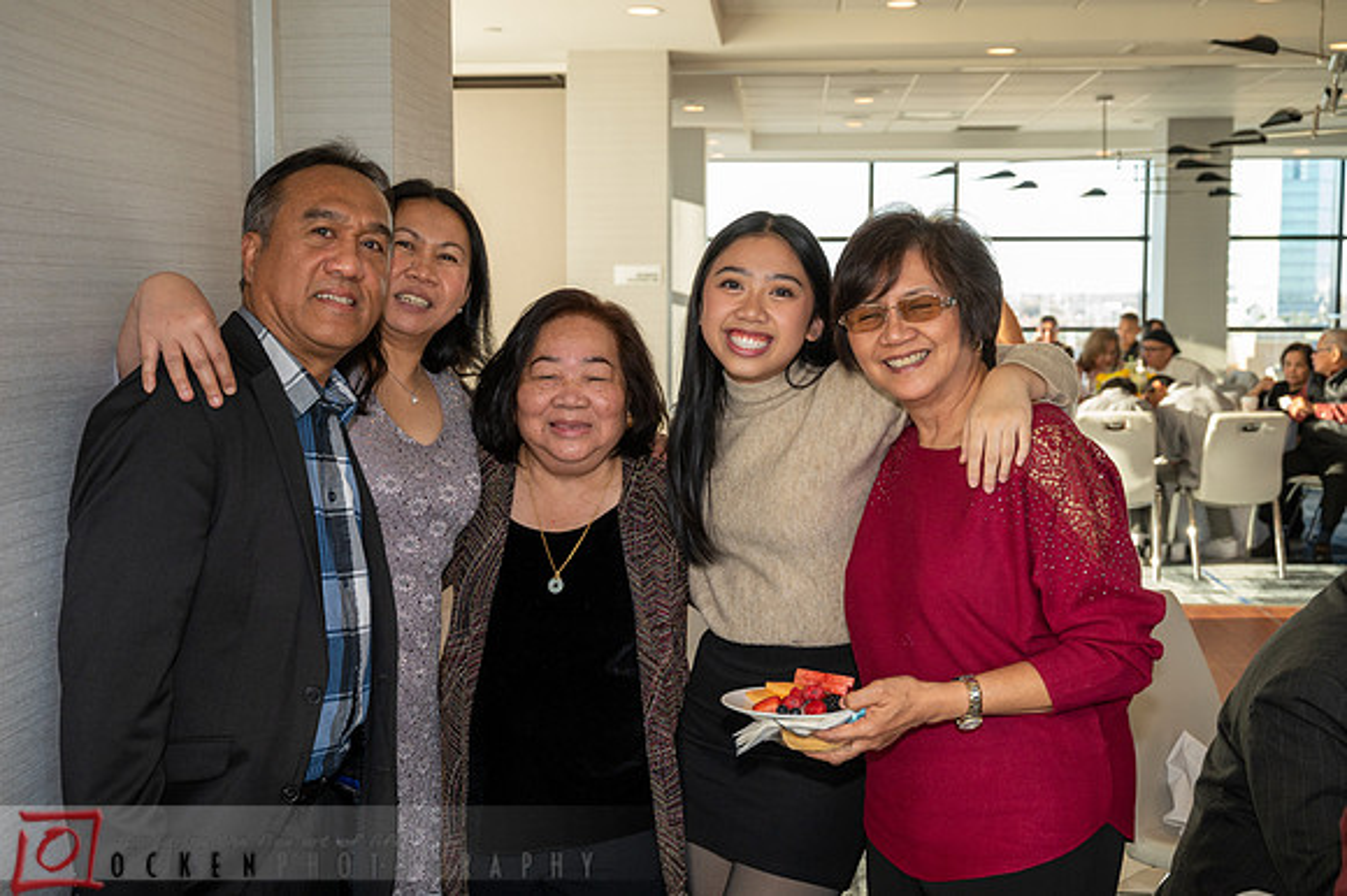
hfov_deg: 45.5
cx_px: 674
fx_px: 1608
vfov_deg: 31.2
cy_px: 448
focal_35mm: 43
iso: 1000
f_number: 5.6
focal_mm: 43
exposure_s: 1/125
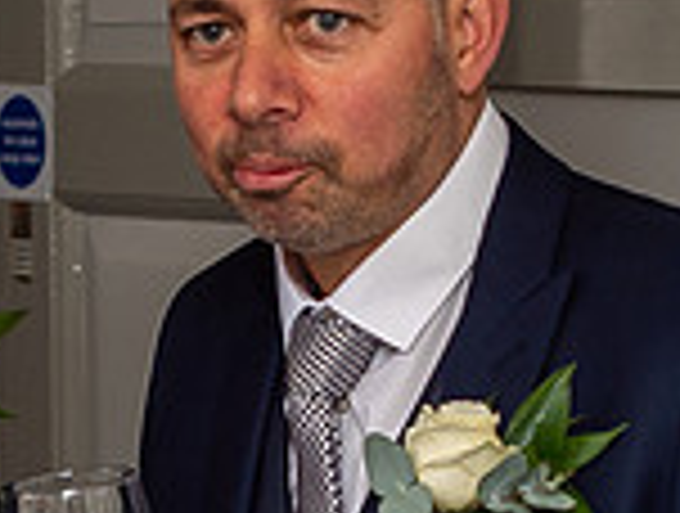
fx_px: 4588
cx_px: 281
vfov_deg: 6.4
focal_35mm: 233
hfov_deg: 8.5
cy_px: 639
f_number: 3.2
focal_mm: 35
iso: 250
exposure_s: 1/100
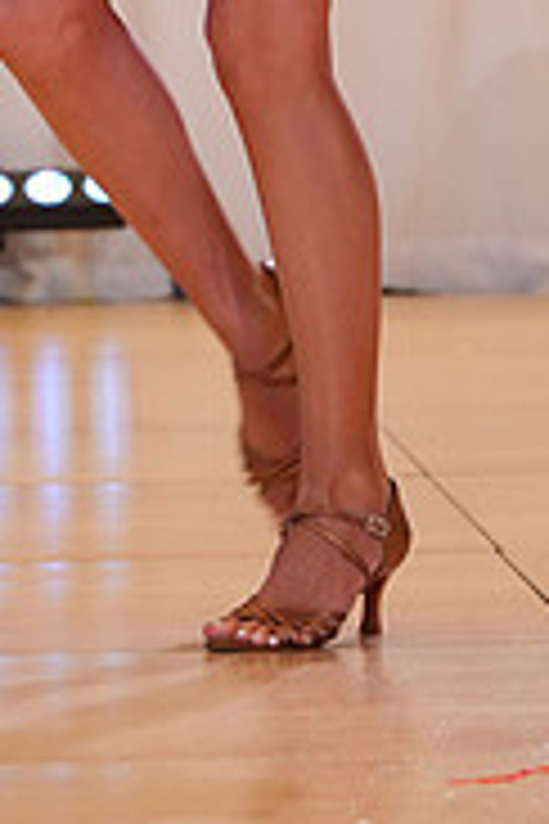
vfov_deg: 3.9
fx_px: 12100
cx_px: 173
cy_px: -459
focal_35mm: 529
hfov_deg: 2.6
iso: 3200
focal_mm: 167
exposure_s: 1/400
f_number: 5.6
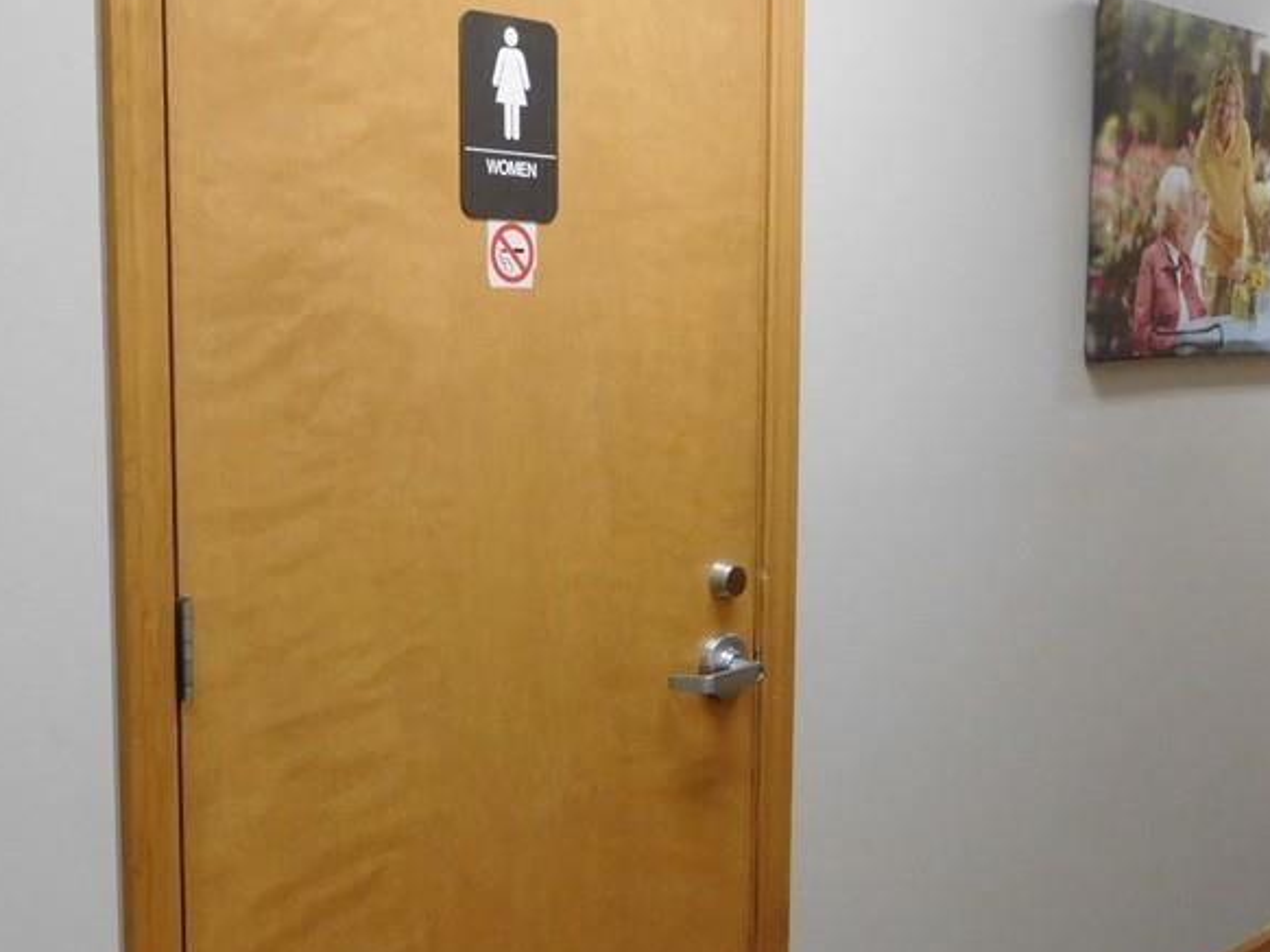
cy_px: 524
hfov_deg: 42.8
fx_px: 1614
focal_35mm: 44
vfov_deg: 32.8
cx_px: 511
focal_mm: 4.5
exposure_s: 1/30
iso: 320
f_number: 3.4
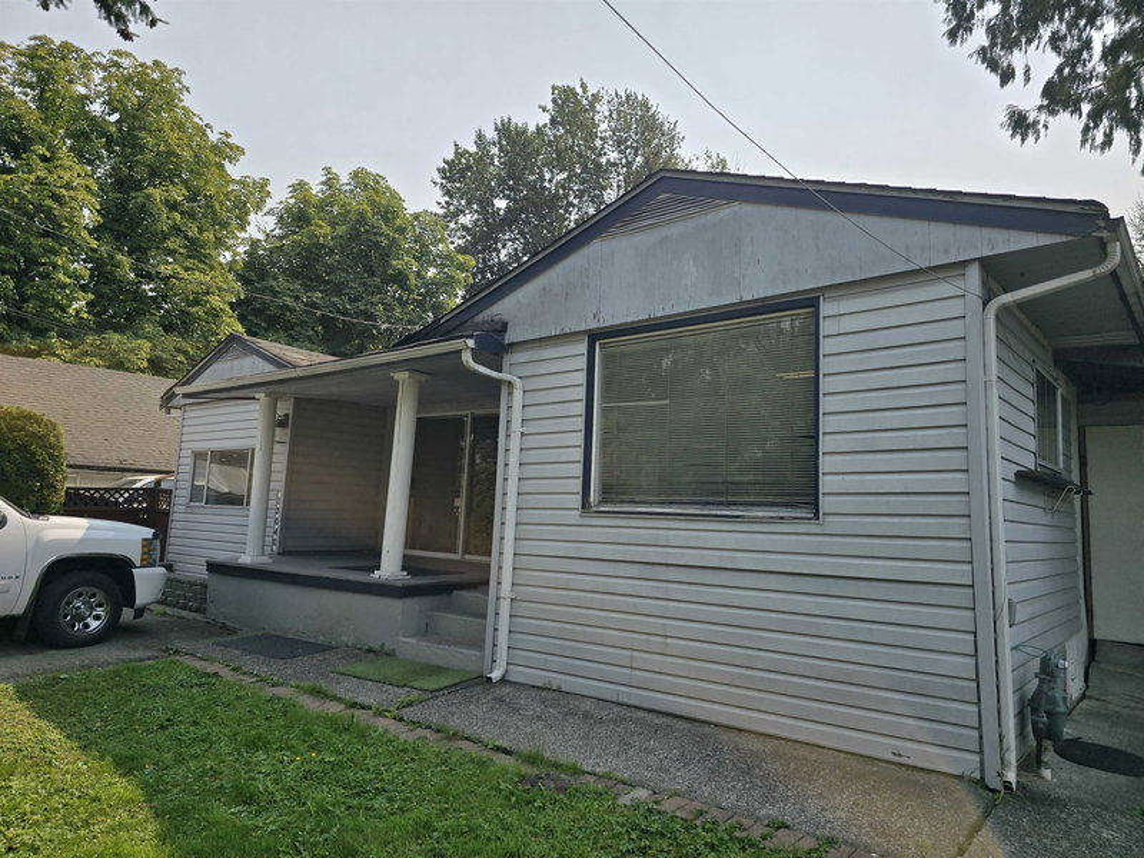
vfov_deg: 58.9
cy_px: 429
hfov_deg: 73.9
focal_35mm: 23
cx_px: 572
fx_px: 760
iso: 12
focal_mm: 6.3
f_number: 1.7
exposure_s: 1/1126
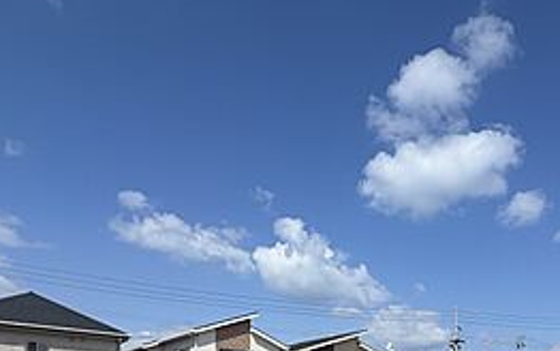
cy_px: 413
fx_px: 519
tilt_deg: +1.6
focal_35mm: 34
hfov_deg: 54.3
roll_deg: -0.3
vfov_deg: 31.7
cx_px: 415
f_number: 2.2
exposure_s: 1/1572
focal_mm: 2.22
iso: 20
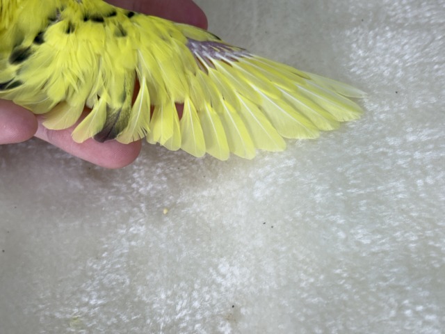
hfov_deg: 36.8
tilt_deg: -56.8
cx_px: 222
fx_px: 668
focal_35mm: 52
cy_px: 167
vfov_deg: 28.0
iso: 25
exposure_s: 1/50
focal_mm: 5.96
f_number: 1.6
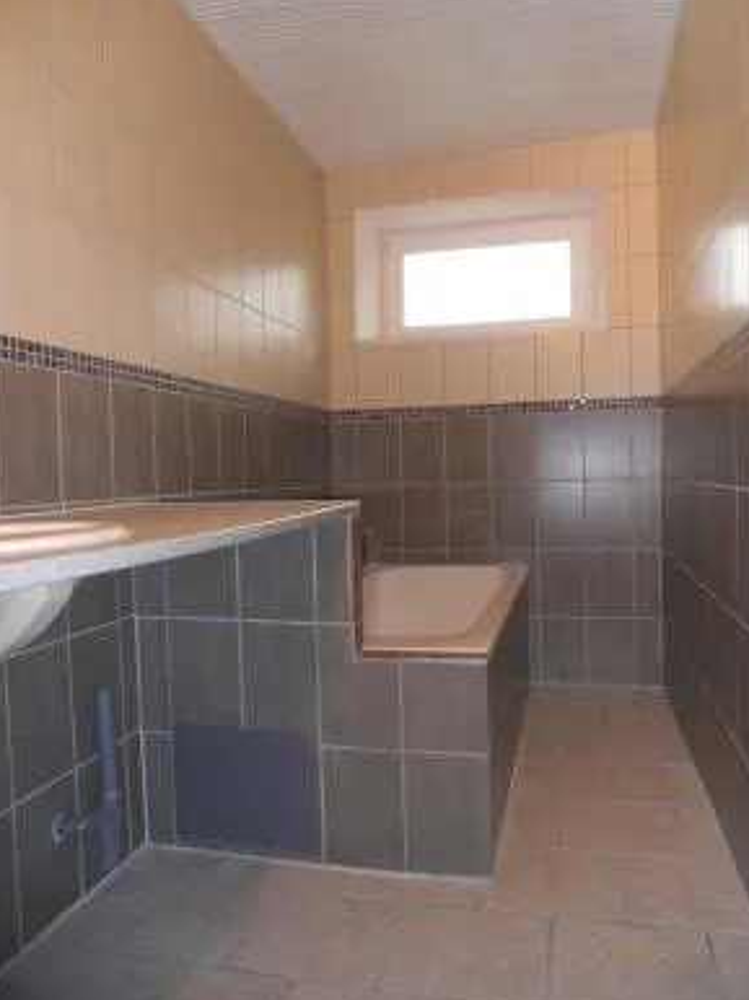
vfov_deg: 63.5
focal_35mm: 28
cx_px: 378
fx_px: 809
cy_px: 497
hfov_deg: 49.7
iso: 200
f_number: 3.2
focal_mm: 4.9
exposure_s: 1/25
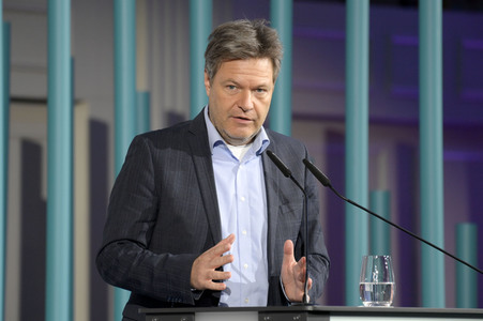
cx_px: 242
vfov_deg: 3.0
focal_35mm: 460
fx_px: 6167
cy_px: 160
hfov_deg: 4.5
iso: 4000
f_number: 5.6
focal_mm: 460
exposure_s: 1/500
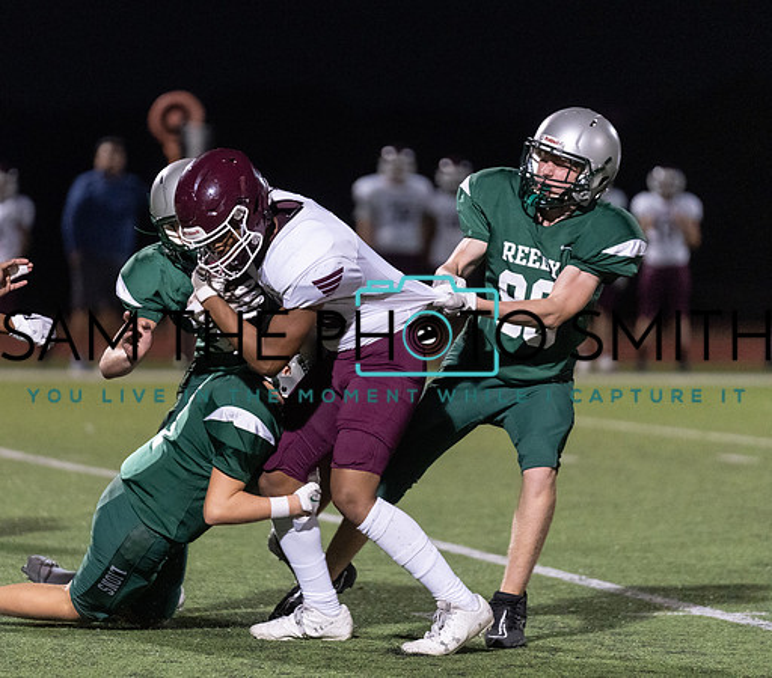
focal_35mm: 287
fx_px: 6810
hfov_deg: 6.5
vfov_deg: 5.7
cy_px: 345
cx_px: 255
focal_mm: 200
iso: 4000
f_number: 2.8
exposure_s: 1/1000
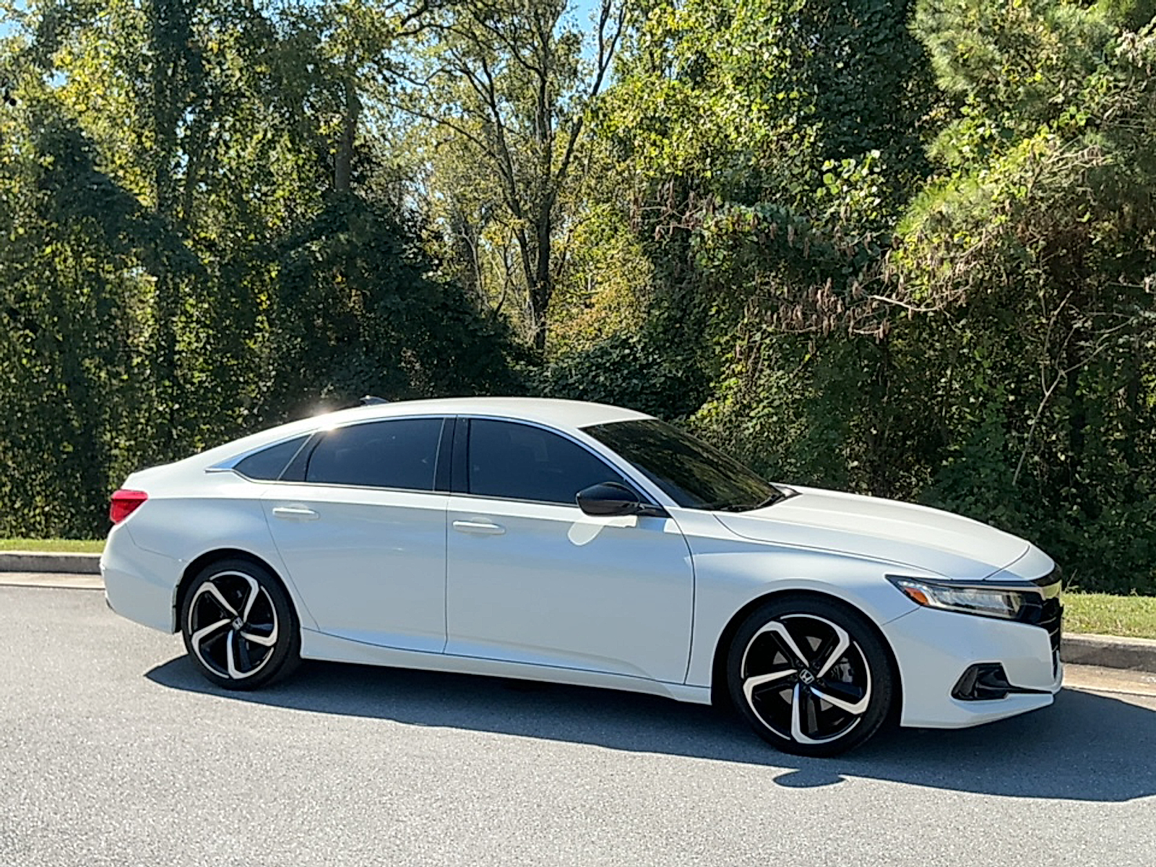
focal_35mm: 29
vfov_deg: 48.2
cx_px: 578
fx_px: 968
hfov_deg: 61.7
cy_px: 434
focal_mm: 3
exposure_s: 1/997
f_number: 1.8
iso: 25
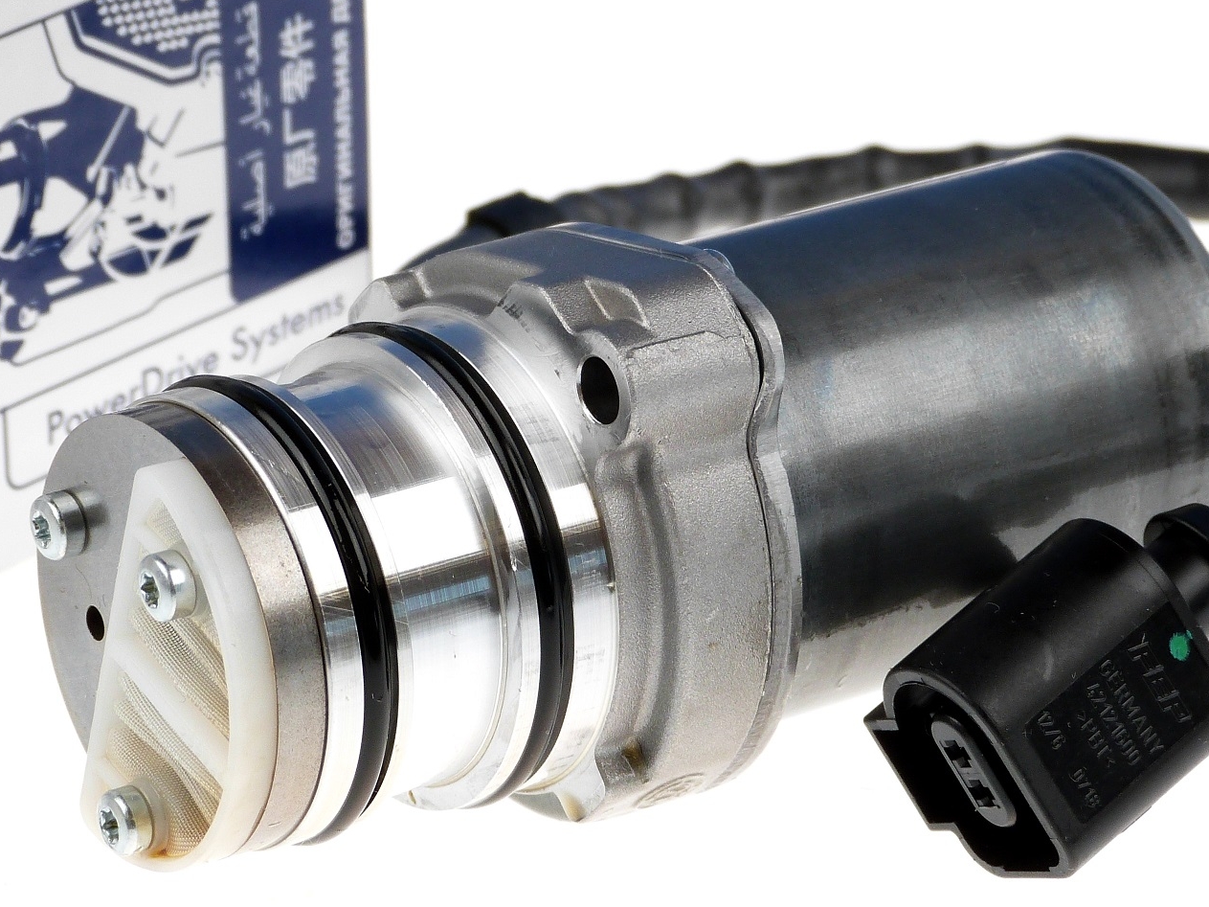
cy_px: 451
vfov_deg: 7.8
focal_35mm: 190
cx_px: 600
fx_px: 6635
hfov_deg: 10.4
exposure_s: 1/80
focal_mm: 21.6
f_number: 3.5
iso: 100
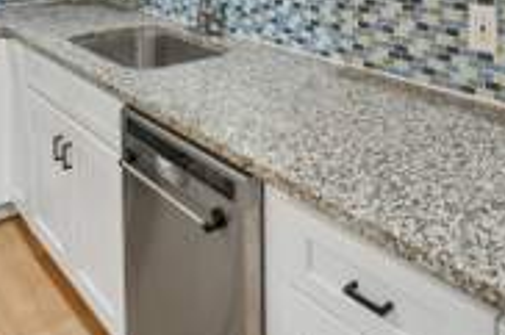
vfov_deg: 30.4
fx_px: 519
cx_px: 316
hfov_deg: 51.4
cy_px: -68
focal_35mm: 37
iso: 400
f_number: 10
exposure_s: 1/6
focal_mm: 14
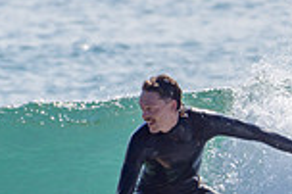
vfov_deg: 0.6
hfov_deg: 0.9
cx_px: 199
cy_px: 232
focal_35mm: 2338
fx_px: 18943
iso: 64
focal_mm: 500
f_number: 5.6
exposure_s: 1/2000
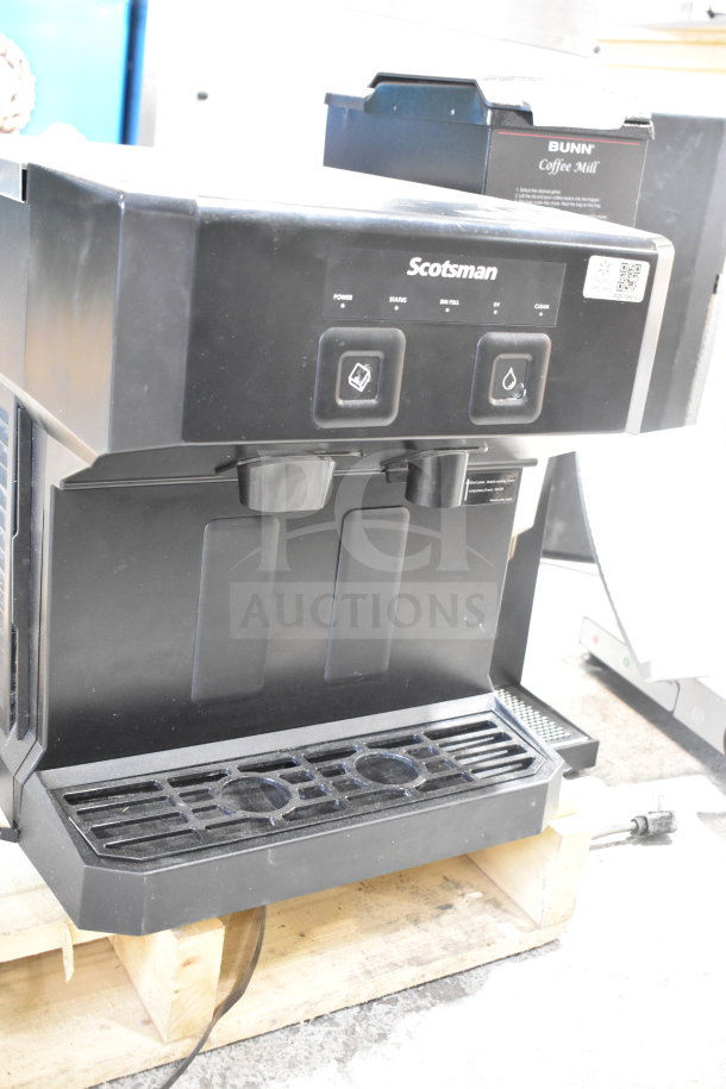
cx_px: 363
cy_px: 544
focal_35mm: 39
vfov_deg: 49.6
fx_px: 1180
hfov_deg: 34.2
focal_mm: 26
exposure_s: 1/40
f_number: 4
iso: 4500
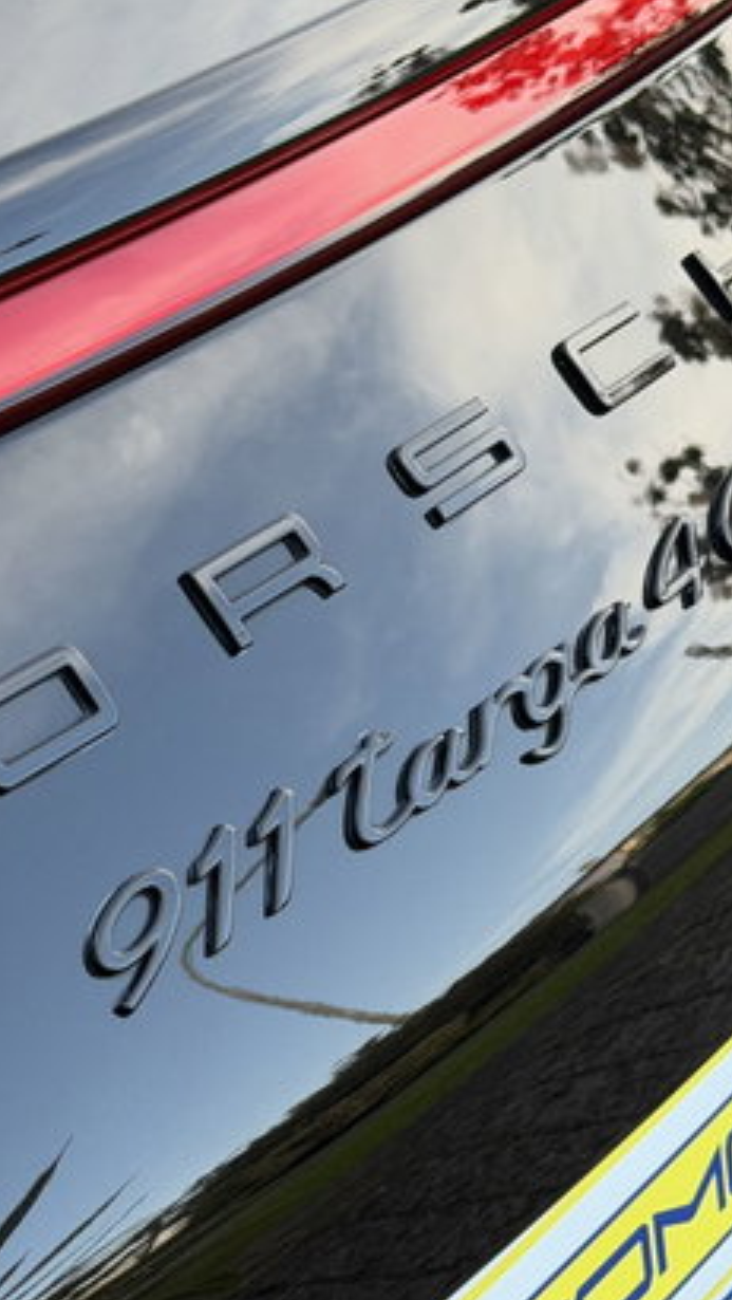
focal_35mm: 98
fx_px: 3377
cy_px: 748
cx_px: 228
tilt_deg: -29.4
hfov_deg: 12.3
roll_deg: +0.1
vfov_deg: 21.8
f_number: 1.78
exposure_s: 1/121
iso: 64
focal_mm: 6.76
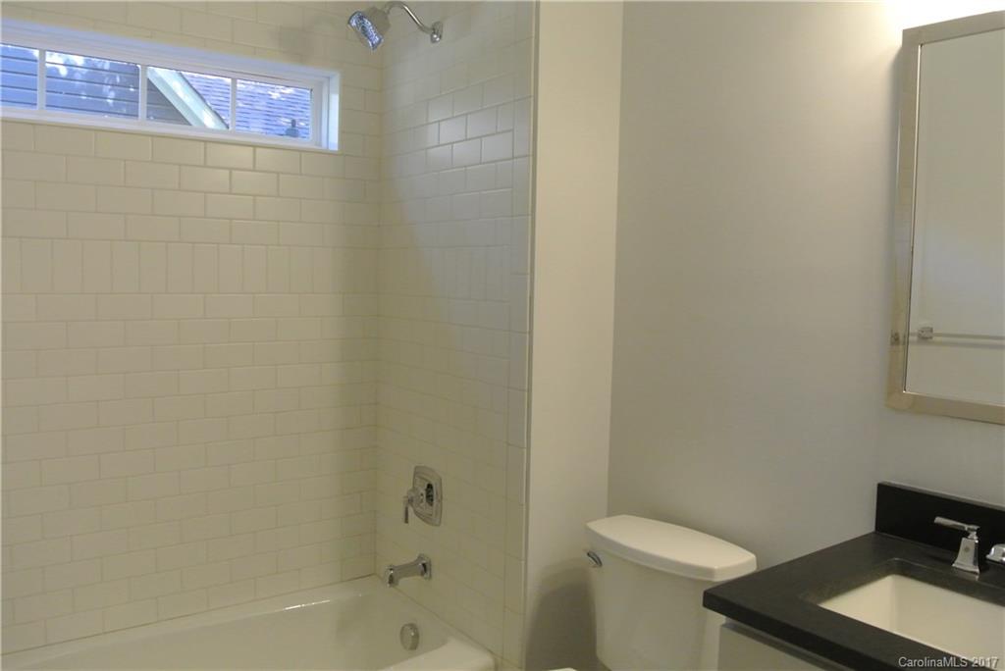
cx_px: 502
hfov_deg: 63.6
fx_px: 810
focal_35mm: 29
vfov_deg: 45.0
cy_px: 336
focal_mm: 11
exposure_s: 1/125
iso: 1600
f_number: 3.5
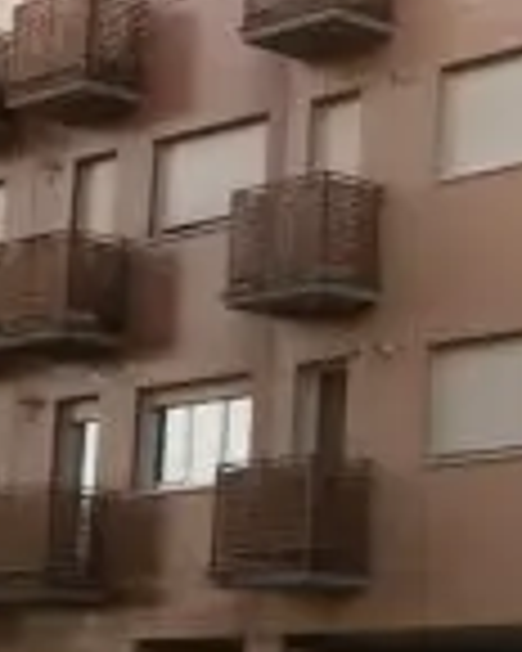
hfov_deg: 12.5
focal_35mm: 112
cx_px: 945
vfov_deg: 17.2
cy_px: 288
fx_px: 2163
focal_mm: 4.7
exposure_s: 1/320
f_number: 2.8
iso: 100
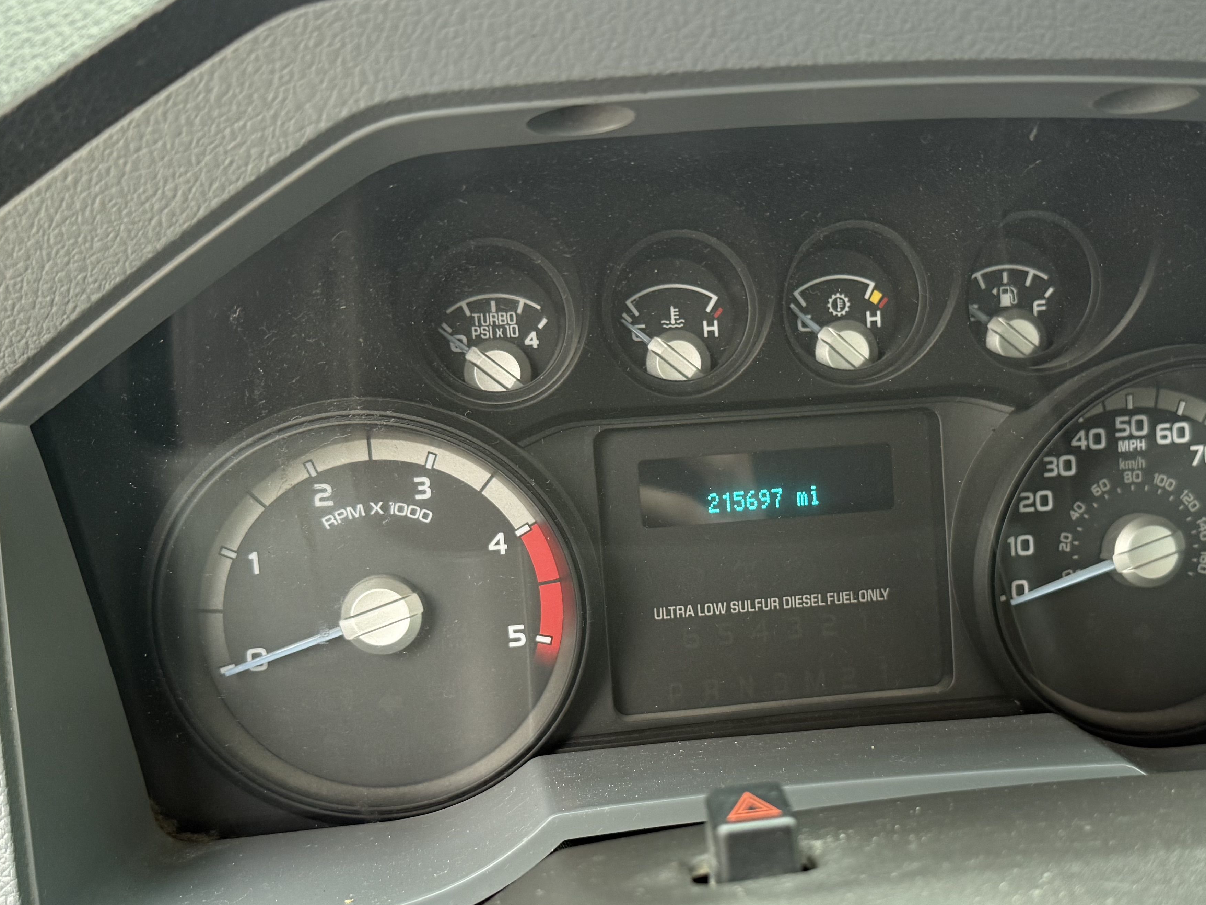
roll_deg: +1.5
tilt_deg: -27.1
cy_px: 557
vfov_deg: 36.6
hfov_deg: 47.6
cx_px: 717
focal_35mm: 39
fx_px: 1359
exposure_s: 1/48
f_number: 1.78
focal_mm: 6.76
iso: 250
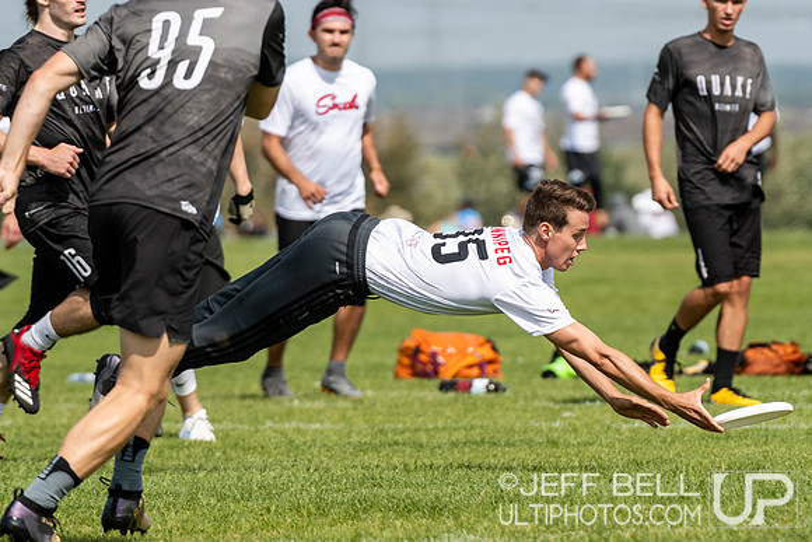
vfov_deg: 2.6
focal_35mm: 528
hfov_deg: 3.9
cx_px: 445
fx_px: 11921
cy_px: 235
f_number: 4
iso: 200
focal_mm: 200
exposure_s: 1/2500
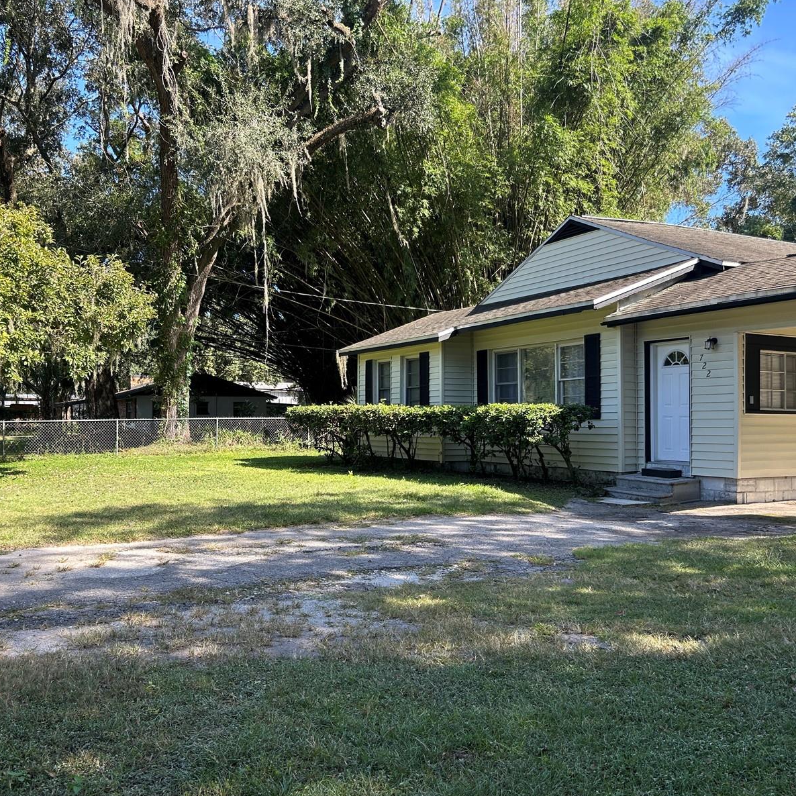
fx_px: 806
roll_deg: +0.4
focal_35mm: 31
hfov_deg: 52.4
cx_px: 357
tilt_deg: +1.2
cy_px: 397
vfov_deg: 52.5
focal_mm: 5.7
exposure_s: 1/581
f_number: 1.5
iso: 50
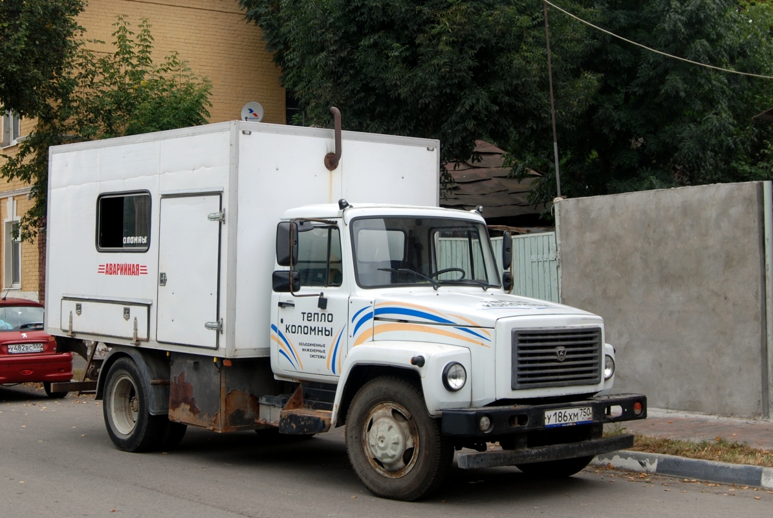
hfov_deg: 53.1
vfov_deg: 37.0
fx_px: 774
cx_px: 386
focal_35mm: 36
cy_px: 259
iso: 100
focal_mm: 24
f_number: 5.6
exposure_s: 1/125
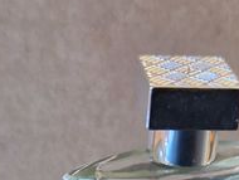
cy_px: 311
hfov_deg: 16.3
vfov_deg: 11.5
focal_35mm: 121
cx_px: 135
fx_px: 836
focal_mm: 5.4
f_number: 1.8
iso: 800
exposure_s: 1/25
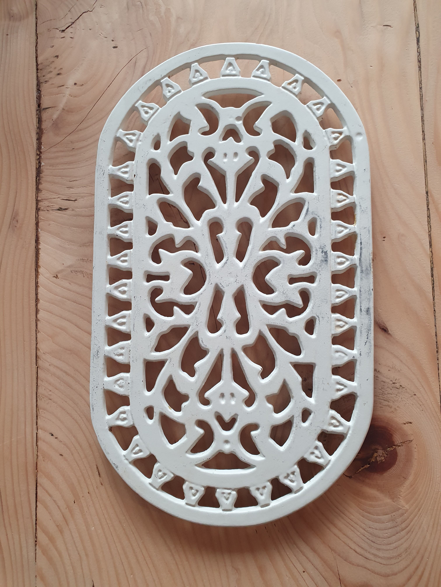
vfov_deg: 67.3
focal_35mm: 26
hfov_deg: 53.1
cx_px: 220
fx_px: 442
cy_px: 294
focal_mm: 4.32
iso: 200
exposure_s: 1/50
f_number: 2.4
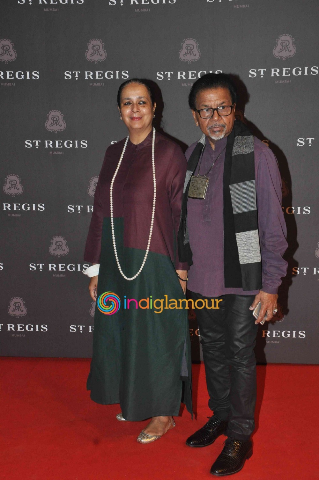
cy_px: 240
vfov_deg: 37.9
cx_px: 160
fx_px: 700
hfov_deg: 25.7
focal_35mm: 52
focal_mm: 35
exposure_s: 1/160
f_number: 10
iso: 1000
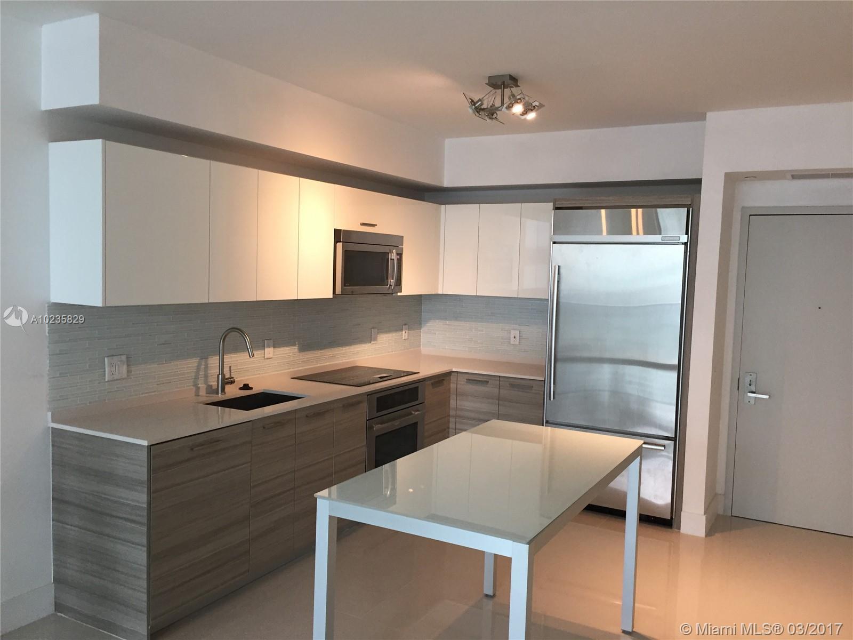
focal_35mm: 29
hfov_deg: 61.7
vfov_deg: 48.2
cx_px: 426
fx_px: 715
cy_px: 320
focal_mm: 4.15
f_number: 2.2
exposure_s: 1/30
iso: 50
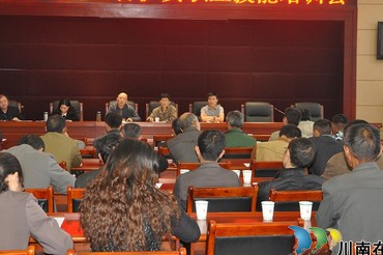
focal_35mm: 51
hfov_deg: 39.0
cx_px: 160
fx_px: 539
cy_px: 100
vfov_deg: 26.5
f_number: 4
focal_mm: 25
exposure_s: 1/80
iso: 800
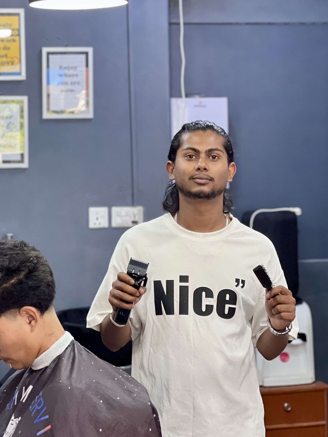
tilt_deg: +1.8
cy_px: 218
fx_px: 973
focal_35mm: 77
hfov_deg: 19.1
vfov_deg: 25.3
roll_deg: +1.8
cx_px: 164
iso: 160
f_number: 2.8
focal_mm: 9
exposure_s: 1/50
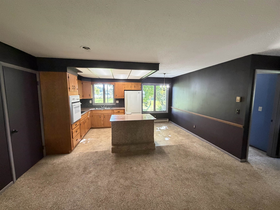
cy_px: 105
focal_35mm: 14
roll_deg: +0.4
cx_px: 140
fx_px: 113
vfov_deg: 85.7
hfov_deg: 102.1
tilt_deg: -5.6
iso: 400
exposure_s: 1/60
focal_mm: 2.22
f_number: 2.2
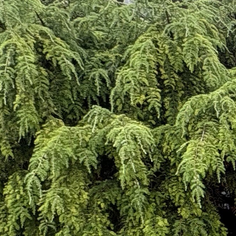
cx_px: 551
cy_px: 232
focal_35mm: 76
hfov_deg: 15.0
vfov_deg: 22.0
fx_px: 586
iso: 40
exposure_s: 1/99
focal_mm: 2.22
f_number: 2.2
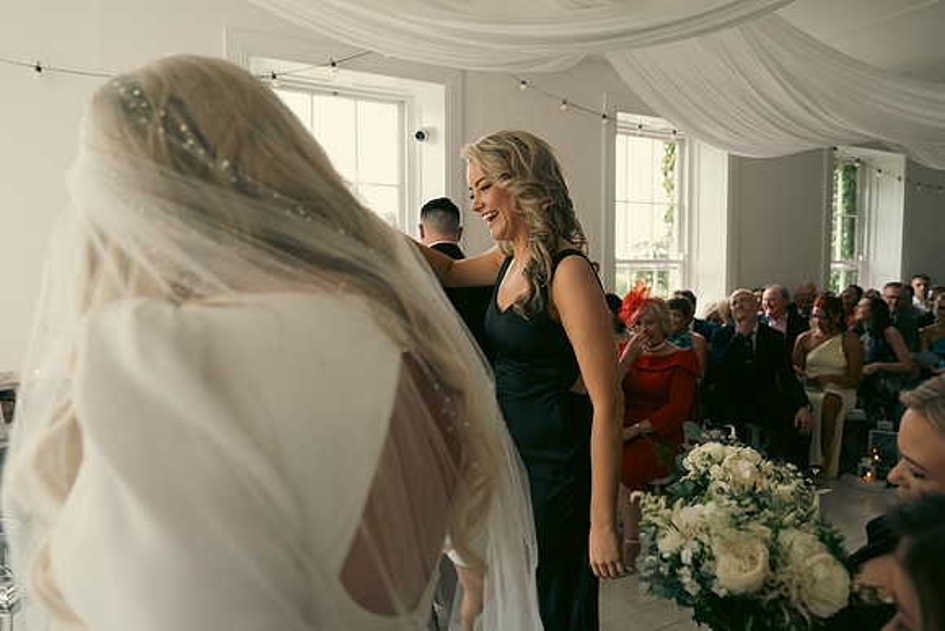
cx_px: 472
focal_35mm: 24
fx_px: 630
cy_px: 316
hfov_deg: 73.7
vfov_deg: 53.2
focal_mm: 24
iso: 250
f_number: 3.5
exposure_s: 1/160
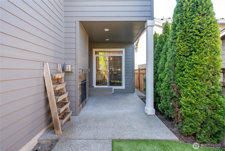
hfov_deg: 100.4
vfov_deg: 77.4
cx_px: 112
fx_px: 94
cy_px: 76
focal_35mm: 15
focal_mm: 15
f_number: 7.1
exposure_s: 1/30
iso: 400
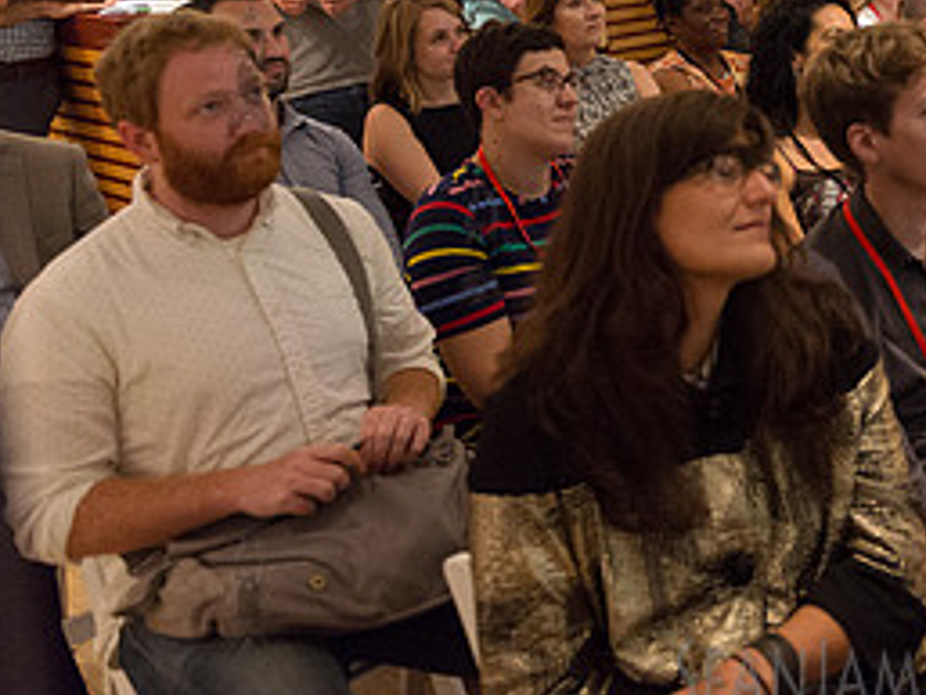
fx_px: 1392
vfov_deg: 27.1
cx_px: 944
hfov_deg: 33.4
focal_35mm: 52
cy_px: 67
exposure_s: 1/200
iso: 4000
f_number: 2.8
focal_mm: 24
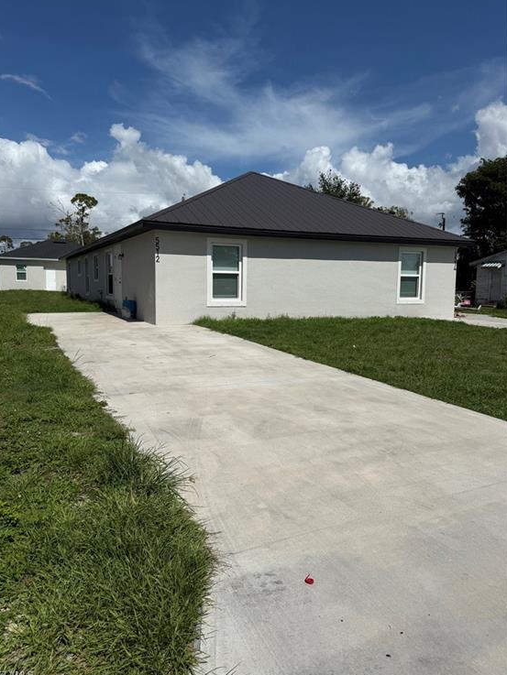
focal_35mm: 25
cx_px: 247
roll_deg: -0.6
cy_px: 330
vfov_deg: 69.4
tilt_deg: -4.9
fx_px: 488
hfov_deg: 54.9
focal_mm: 6.76
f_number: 1.78
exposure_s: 1/14286
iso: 80
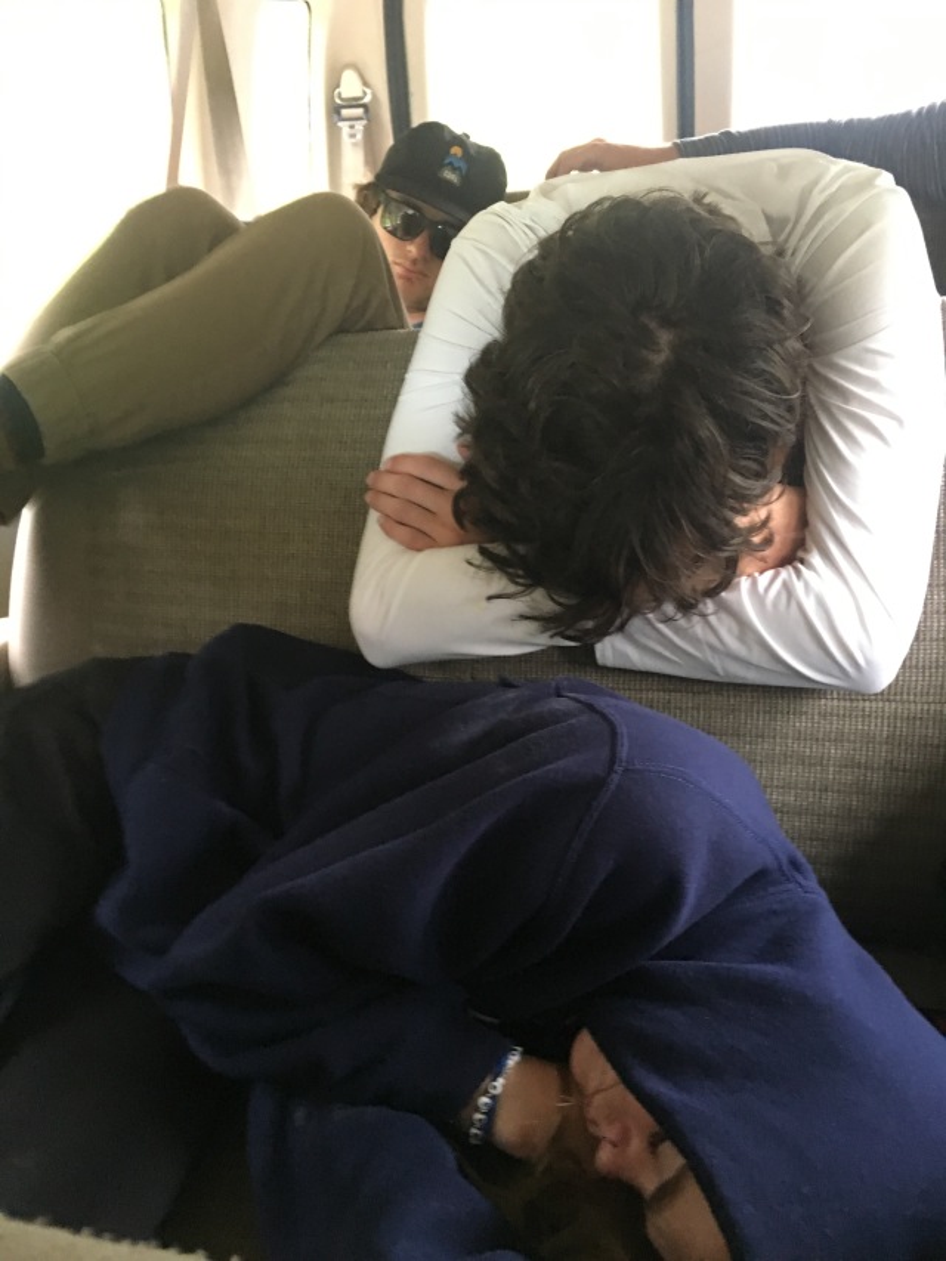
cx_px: 473
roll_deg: +2.8
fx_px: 1056
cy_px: 630
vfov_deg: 61.7
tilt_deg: -26.3
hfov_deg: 48.2
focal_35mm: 29
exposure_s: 1/20
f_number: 2.2
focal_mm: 4.15
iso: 200
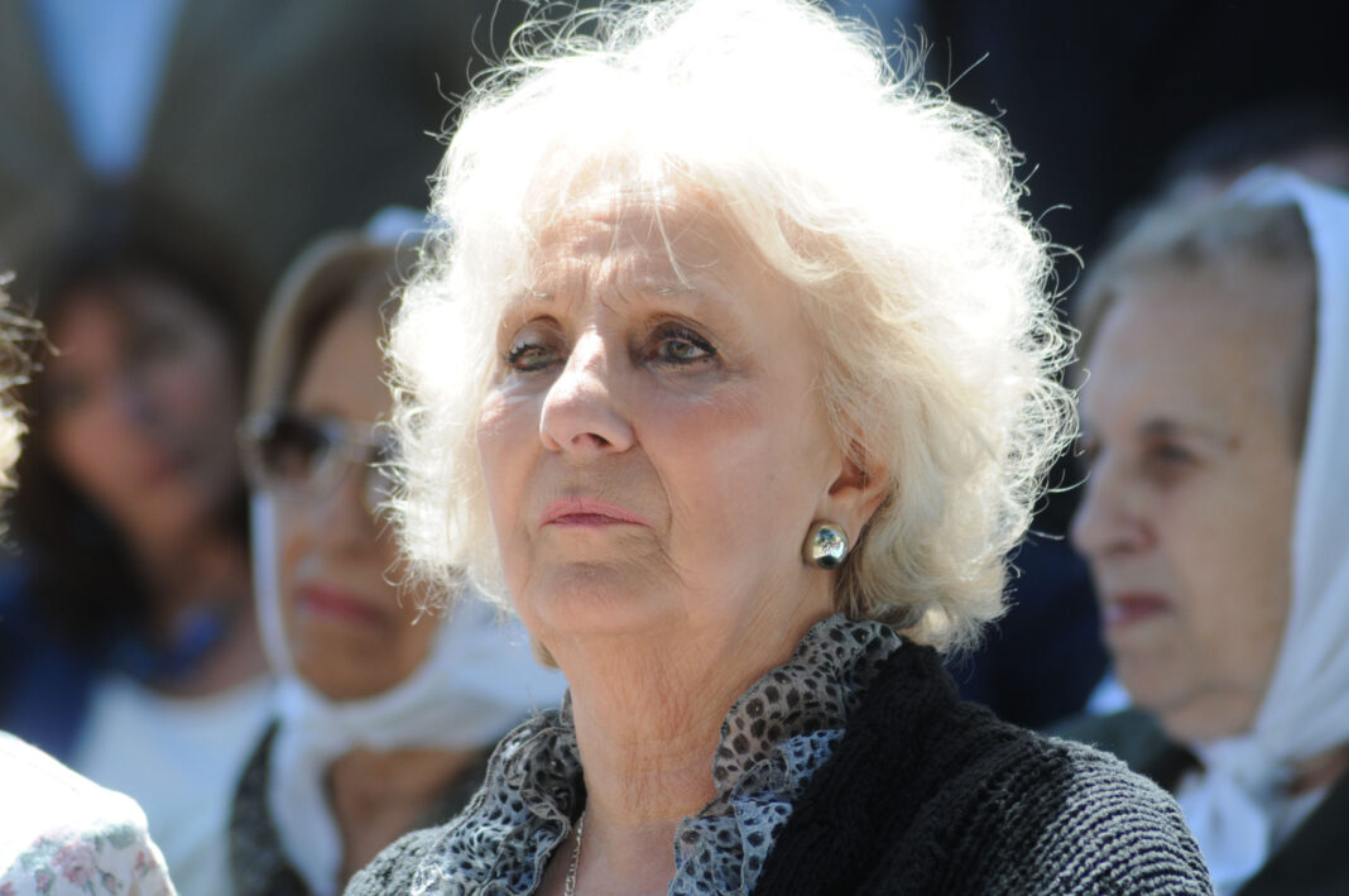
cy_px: 448
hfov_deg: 6.5
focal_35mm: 315
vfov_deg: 4.4
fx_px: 11788
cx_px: 674
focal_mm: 210
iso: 400
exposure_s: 1/400
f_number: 5.6
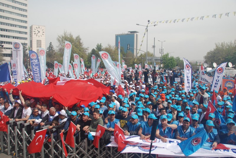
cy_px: 79
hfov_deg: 67.3
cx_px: 118
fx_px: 177
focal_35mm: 27
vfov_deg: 48.1
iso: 100
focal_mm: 18
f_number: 8
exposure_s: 1/250
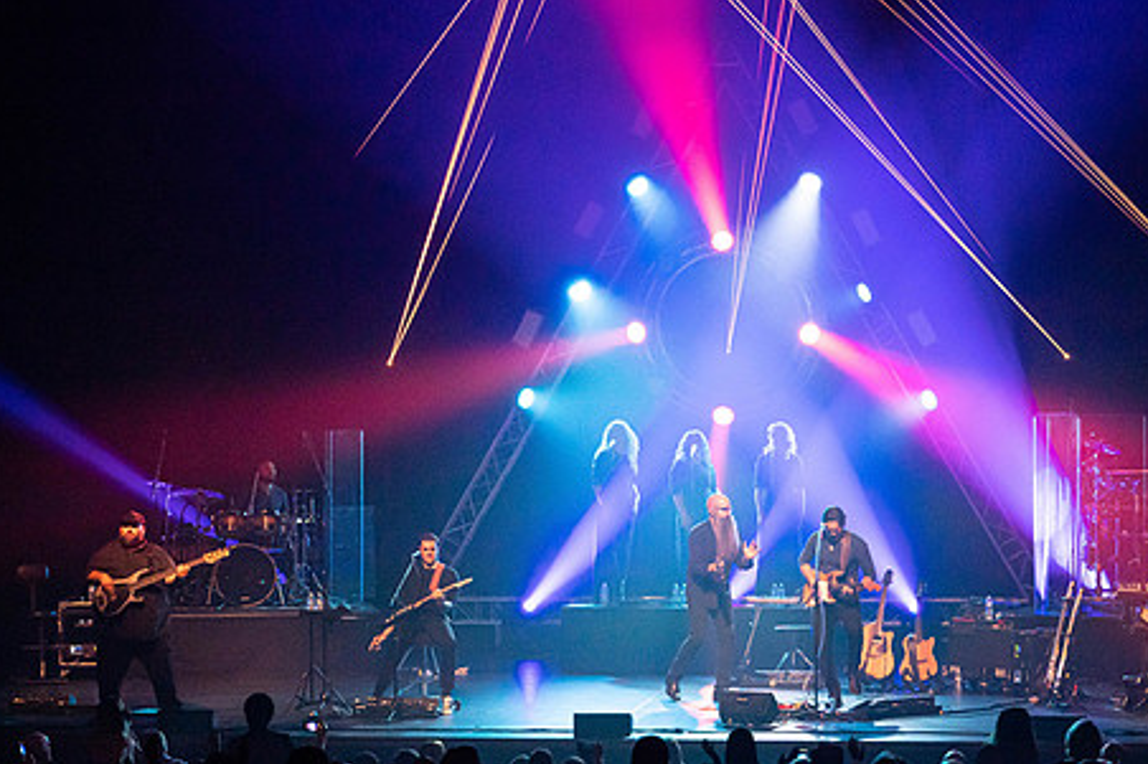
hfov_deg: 16.8
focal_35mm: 122
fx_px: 3889
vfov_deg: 11.2
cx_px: 599
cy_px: 468
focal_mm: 95
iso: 8000
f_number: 5.6
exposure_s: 1/250
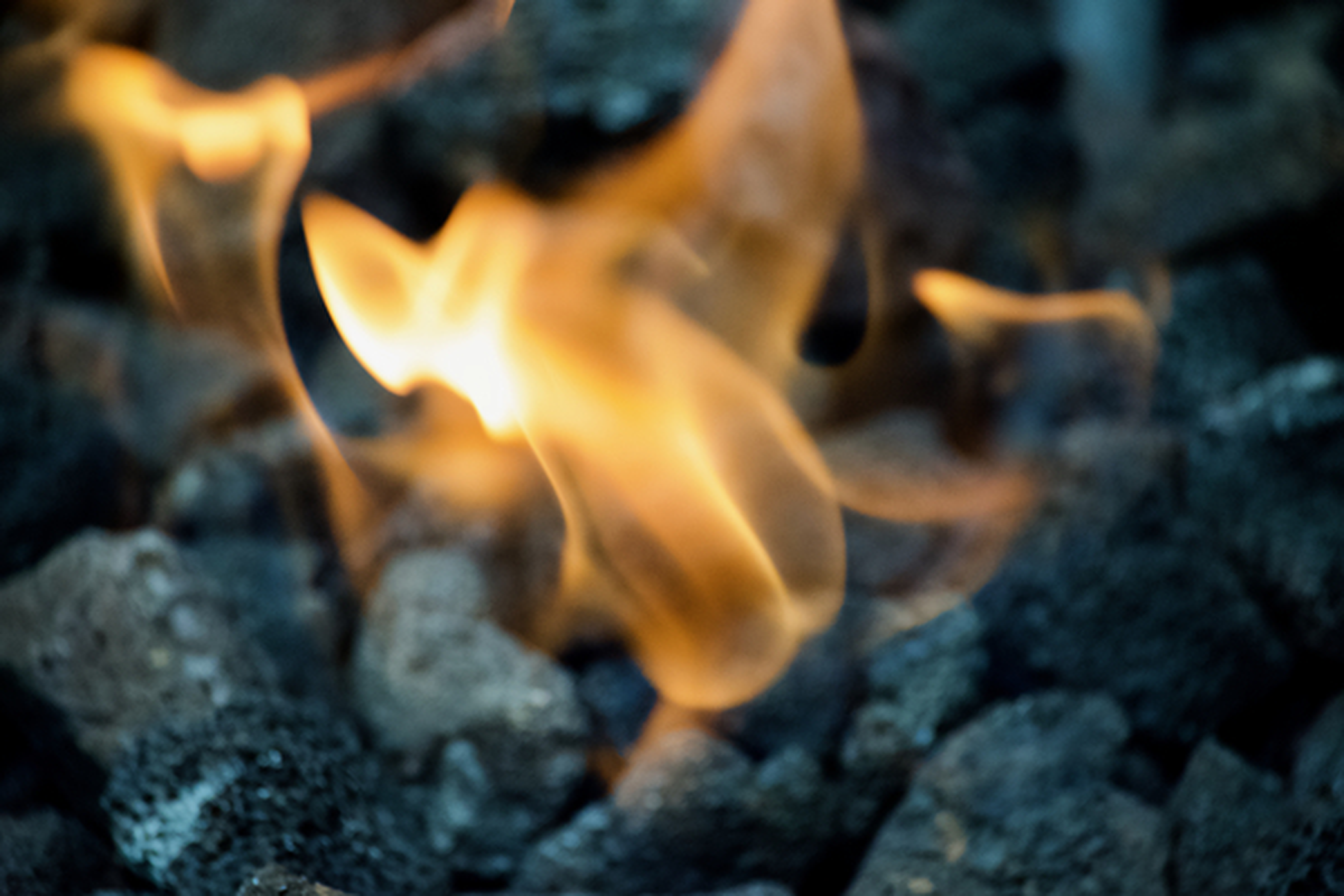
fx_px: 11199
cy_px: 448
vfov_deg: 4.6
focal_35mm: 300
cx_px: 672
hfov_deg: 6.9
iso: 1100
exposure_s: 1/320
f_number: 5.6
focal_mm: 200
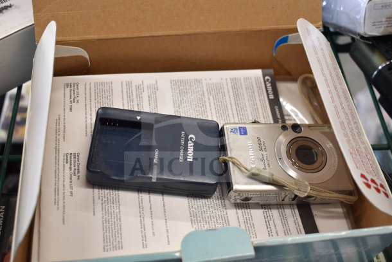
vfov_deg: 31.9
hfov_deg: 46.4
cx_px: 196
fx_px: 457
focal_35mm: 42
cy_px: 131
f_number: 4.2
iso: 500
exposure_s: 1/50
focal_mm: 28
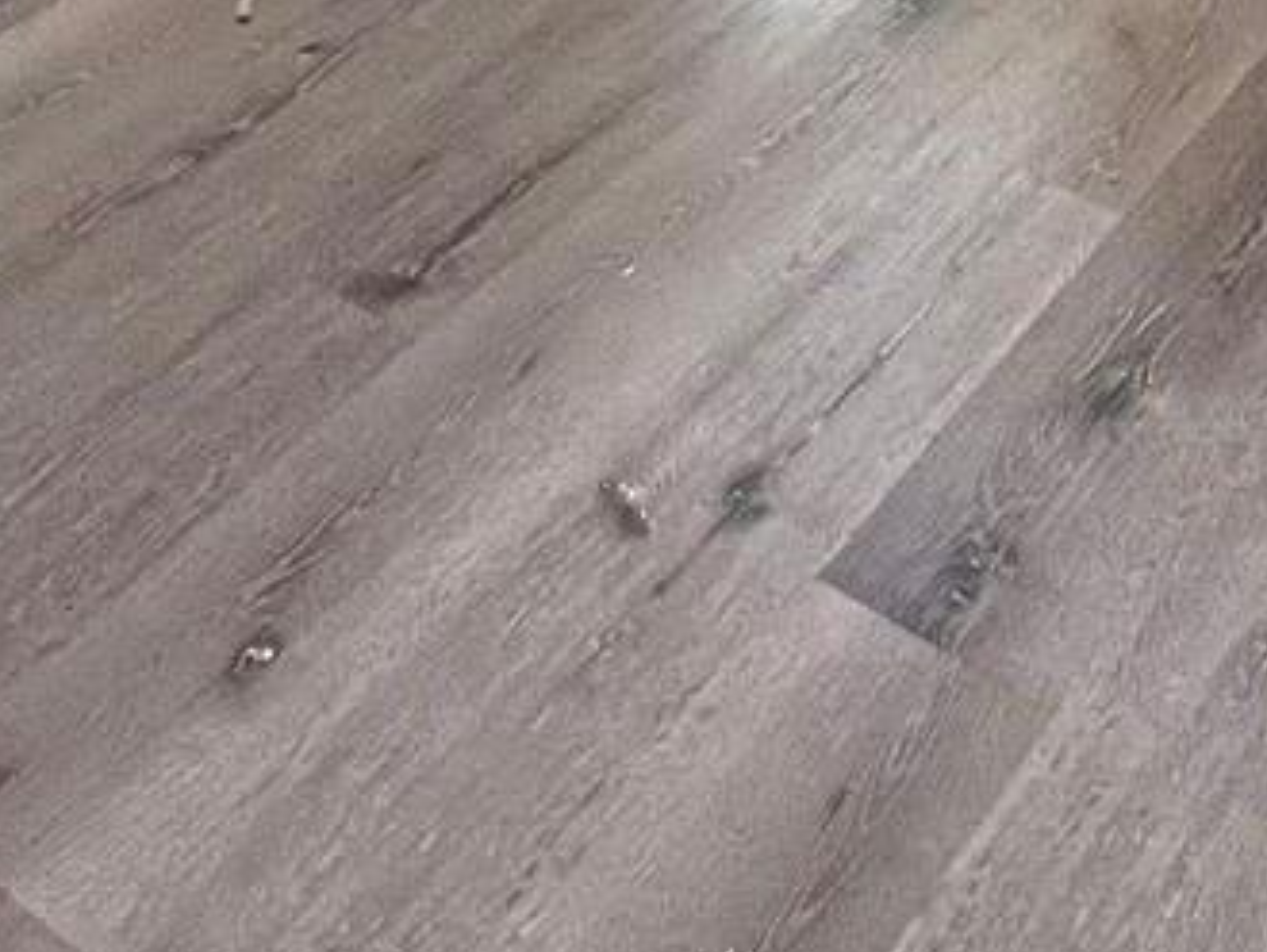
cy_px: -1202
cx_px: 1183
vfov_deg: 15.5
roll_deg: -3.9
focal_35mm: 63
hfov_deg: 29.2
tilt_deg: -7.9
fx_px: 2308
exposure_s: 1/120
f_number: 1.8
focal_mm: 1.57
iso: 80
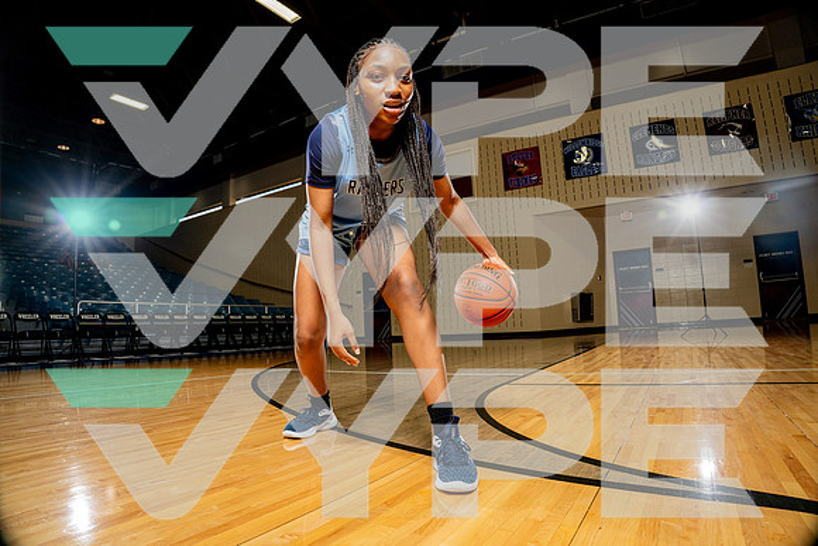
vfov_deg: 62.0
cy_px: 273
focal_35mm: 20
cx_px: 409
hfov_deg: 84.0
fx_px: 455
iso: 400
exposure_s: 1/250
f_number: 6.3
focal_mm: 20
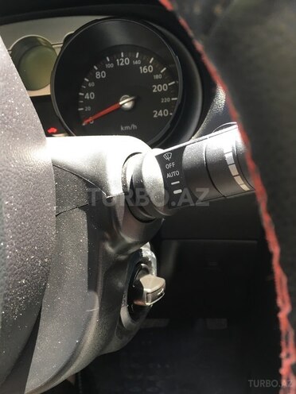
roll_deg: +8.5
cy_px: 197
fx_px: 331
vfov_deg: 61.7
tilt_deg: -29.0
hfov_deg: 48.2
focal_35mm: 29
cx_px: 148
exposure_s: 1/33
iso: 32
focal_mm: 4.15
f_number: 2.2
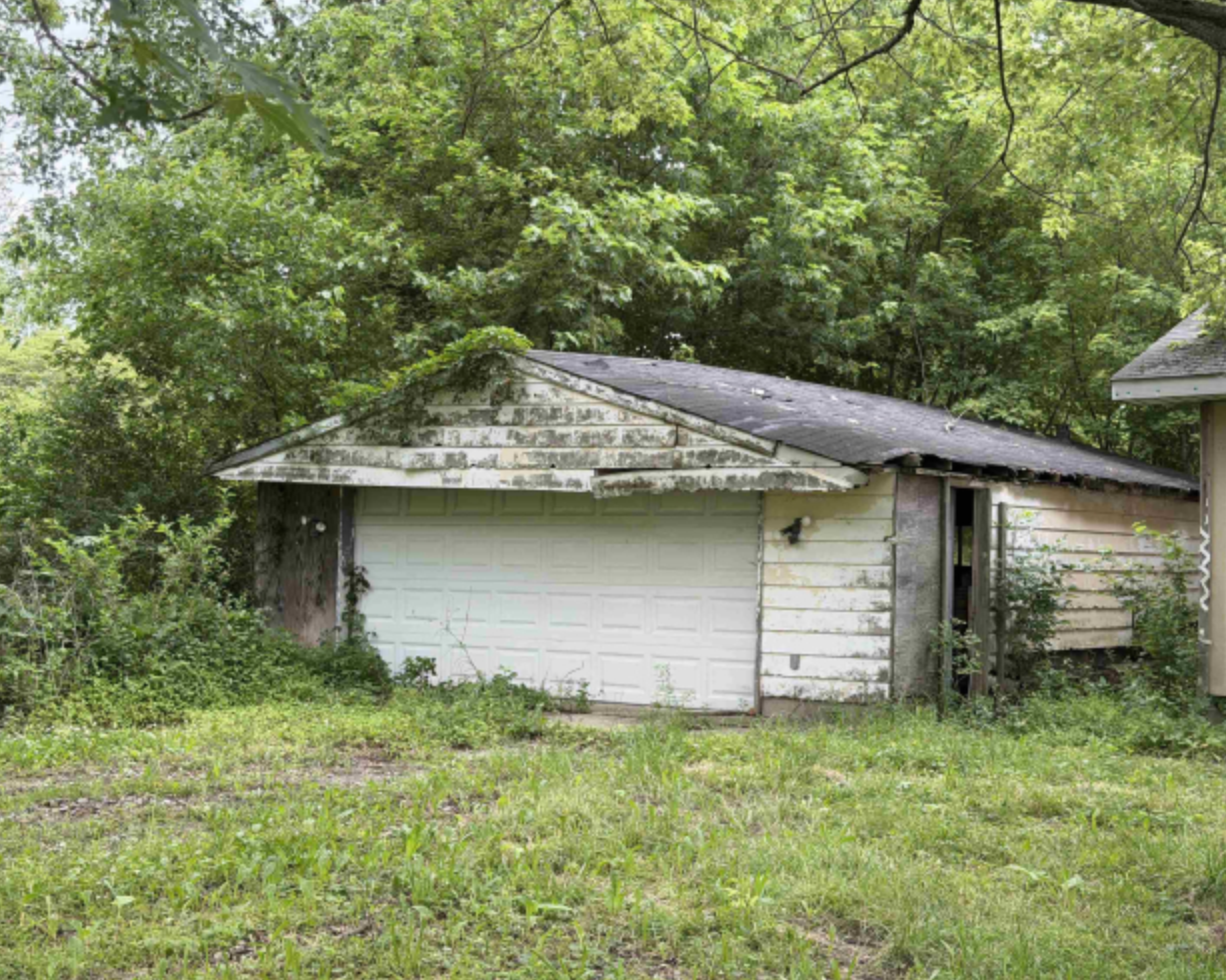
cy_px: 482
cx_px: 611
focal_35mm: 51
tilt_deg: +2.3
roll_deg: -1.8
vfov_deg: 29.7
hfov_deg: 36.7
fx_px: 1850
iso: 80
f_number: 1.78
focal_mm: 6.76
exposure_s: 1/279
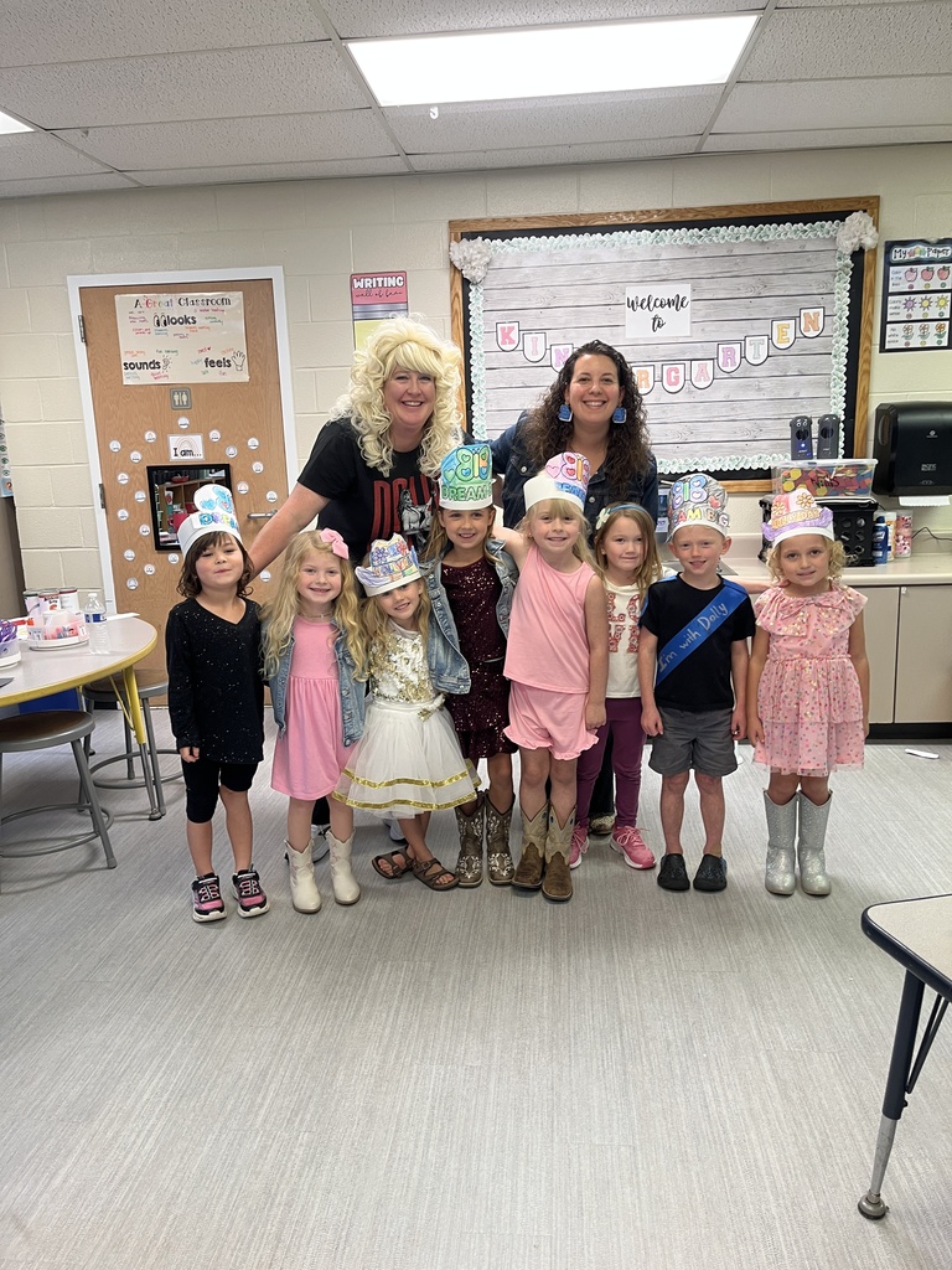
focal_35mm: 26
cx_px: 476
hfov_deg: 53.1
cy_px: 635
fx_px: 953
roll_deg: +2.5
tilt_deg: -11.4
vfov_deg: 67.3
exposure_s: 1/60
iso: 80
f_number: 1.6
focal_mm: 5.1
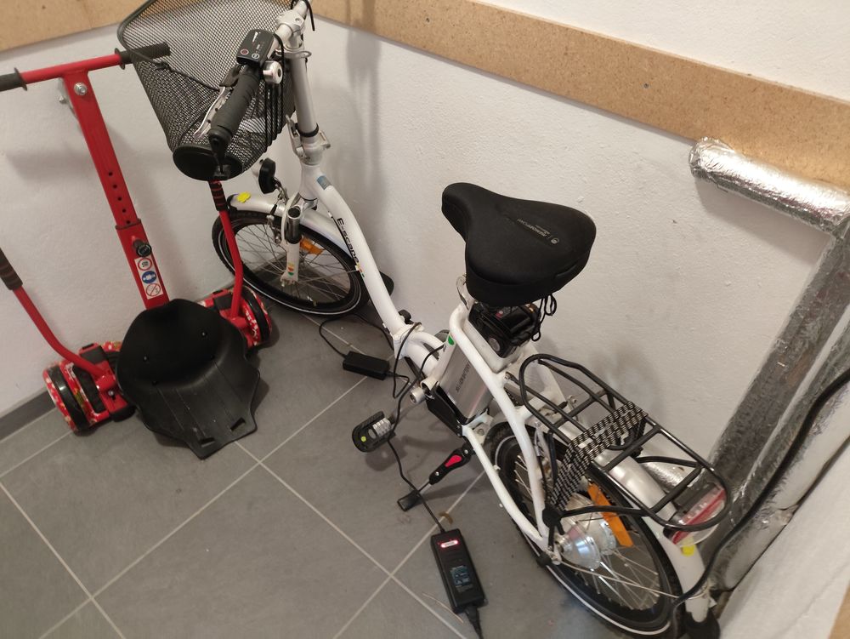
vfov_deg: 54.9
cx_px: 425
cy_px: 320
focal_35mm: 25
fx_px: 614
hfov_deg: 69.4
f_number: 1.79
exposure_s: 1/25
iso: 640
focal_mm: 4.71
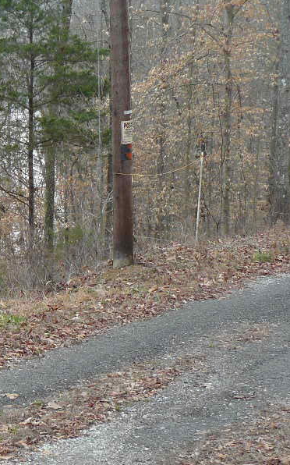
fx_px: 1038
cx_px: -105
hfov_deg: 15.1
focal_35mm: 82
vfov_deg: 25.2
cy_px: 241
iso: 100
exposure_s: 1/160
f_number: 2.8
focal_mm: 6
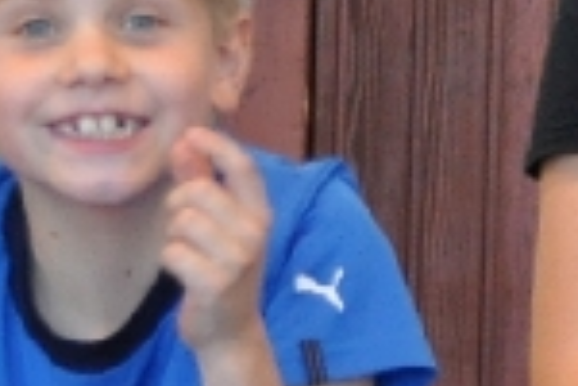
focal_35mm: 520
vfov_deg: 2.6
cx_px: 798
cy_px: 262
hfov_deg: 4.0
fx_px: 8348
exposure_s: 1/125
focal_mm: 52
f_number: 4.8
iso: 1600
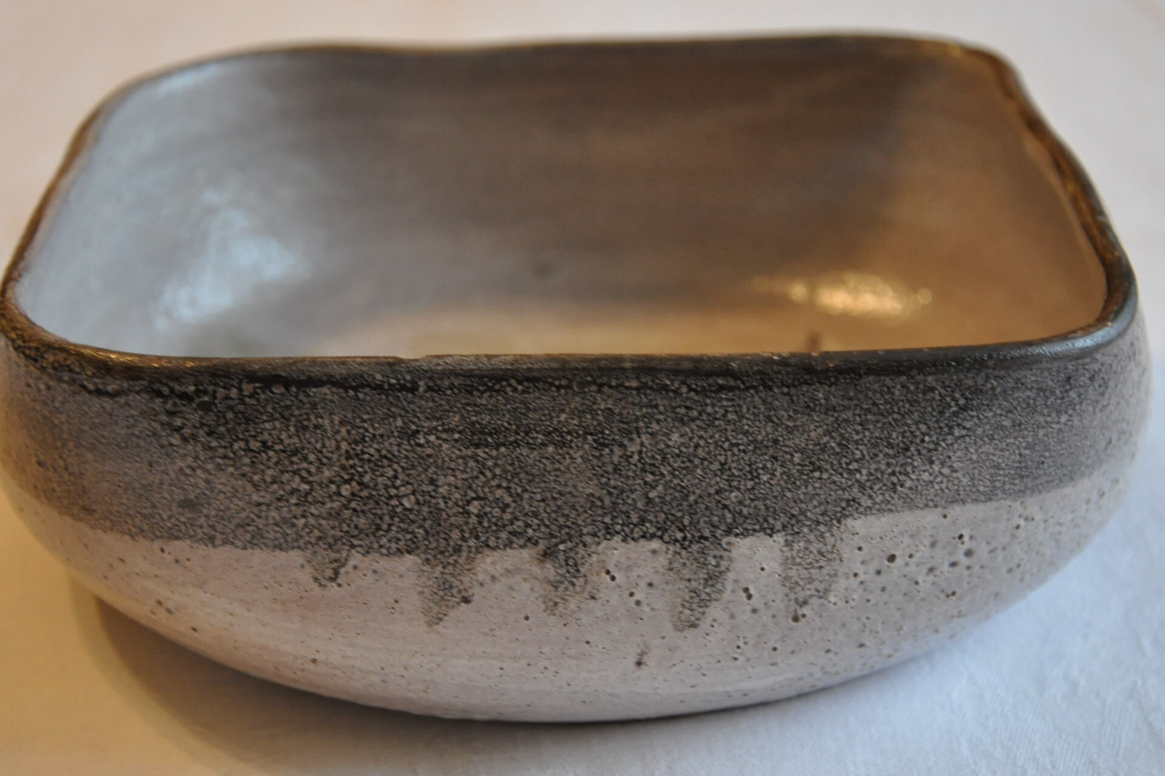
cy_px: 388
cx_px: 582
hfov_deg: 27.0
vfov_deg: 18.2
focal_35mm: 75
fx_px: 2427
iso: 1600
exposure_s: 1/25
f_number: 5
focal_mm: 50
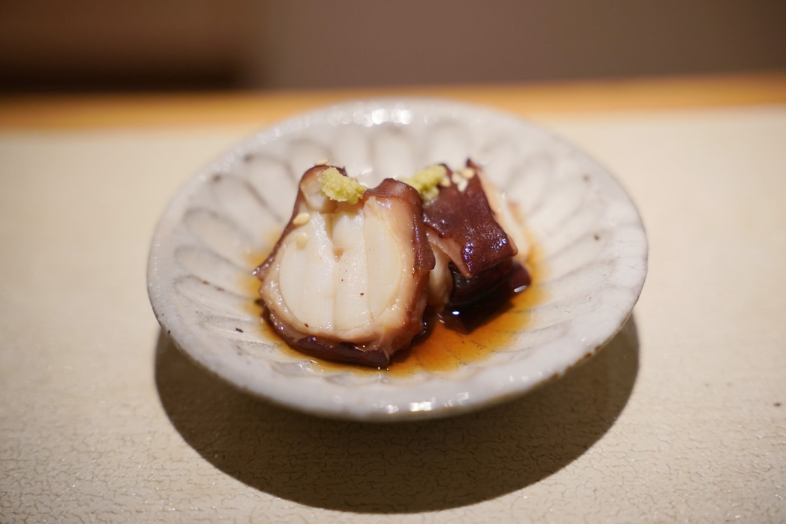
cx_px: 393
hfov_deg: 27.0
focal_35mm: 75
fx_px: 1637
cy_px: 262
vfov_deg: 18.2
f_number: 4
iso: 1250
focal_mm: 75
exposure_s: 1/80
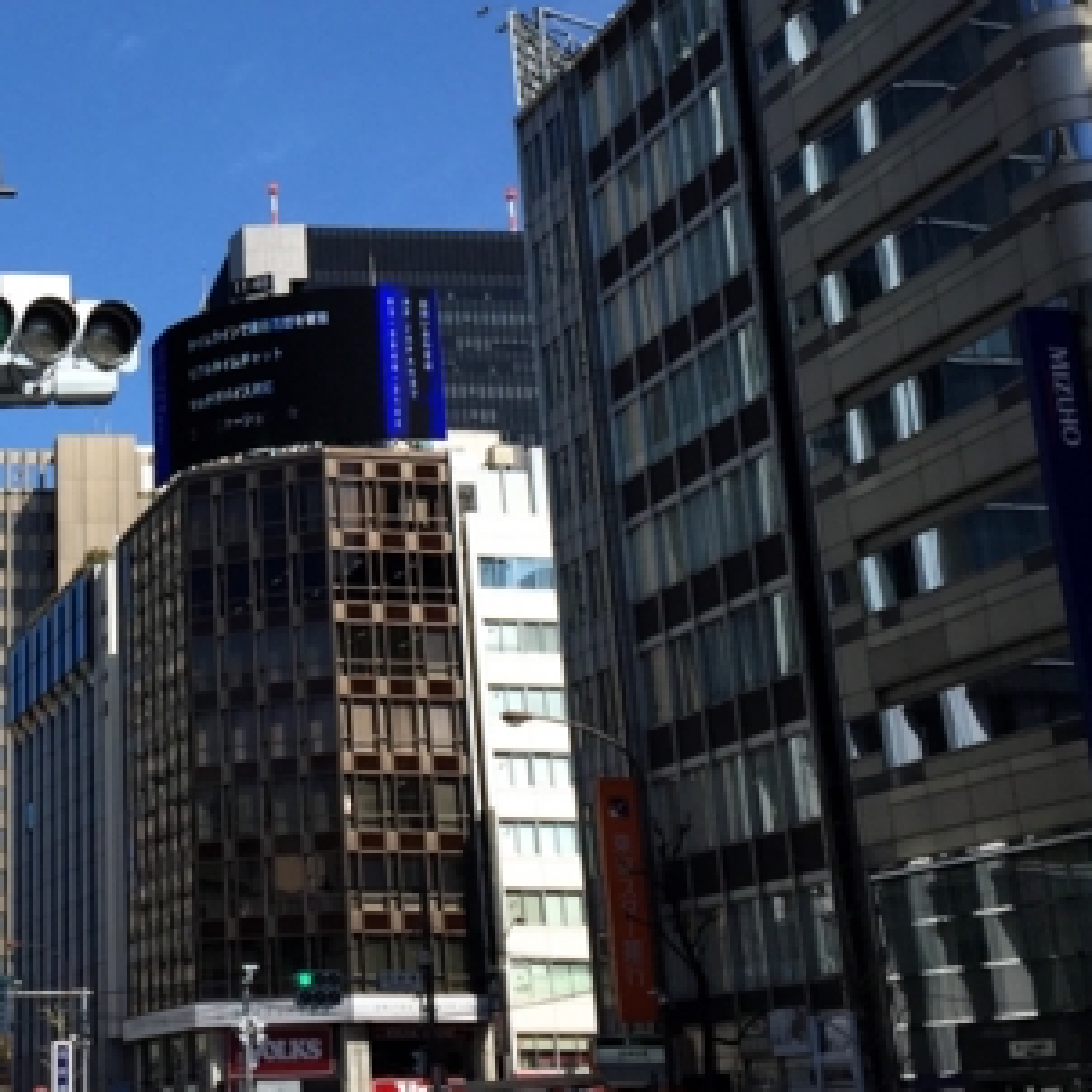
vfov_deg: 24.7
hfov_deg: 24.5
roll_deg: +0.3
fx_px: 2427
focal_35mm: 68
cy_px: 137
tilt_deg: +23.3
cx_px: 69
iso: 32
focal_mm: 4.15
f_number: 2.2
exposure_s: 1/2326
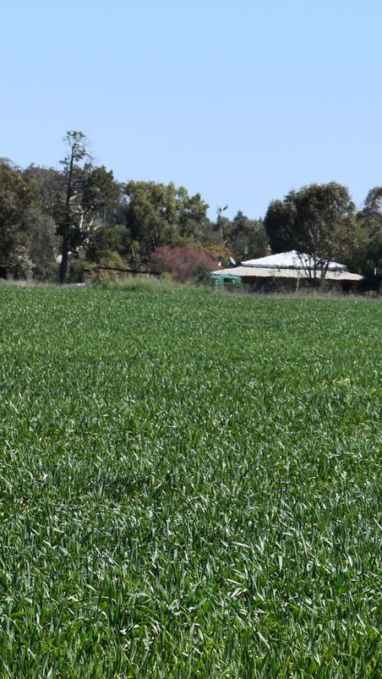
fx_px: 4733
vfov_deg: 8.2
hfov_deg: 4.6
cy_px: 392
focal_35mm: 263
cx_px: 17
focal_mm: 70
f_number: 9
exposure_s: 1/200
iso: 100
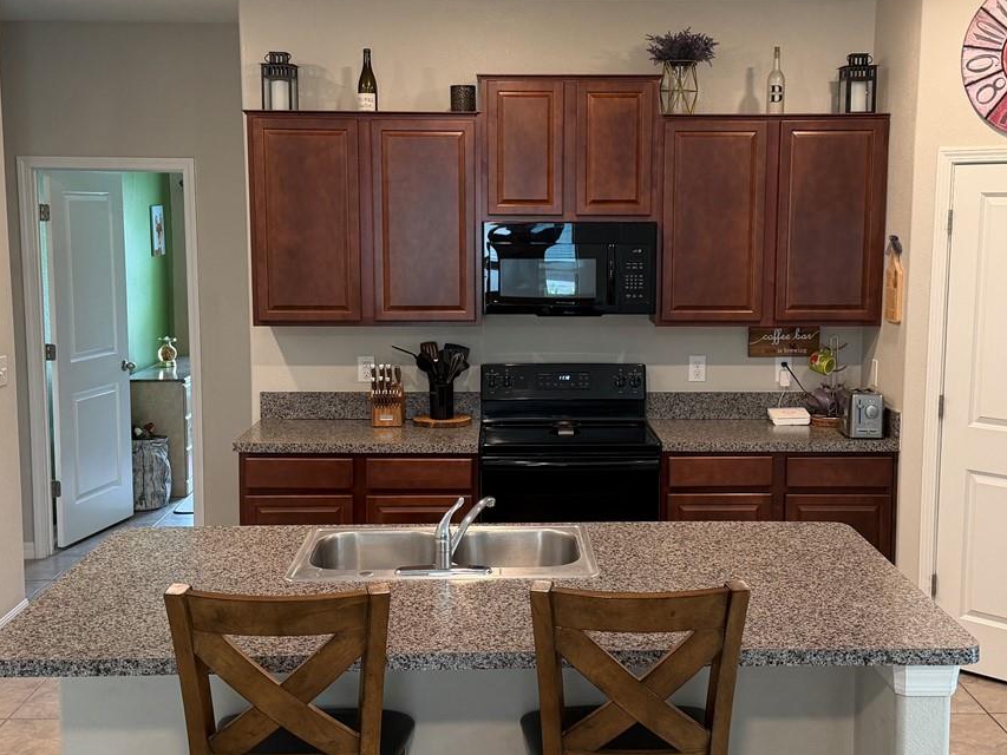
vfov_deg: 32.2
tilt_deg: -6.9
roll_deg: +0.1
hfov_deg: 42.0
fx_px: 1309
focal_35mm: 45
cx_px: 543
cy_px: 353
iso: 160
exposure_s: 1/60
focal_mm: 6.76
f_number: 1.78
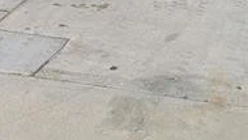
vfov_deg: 13.5
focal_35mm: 86
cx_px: 82
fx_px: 566
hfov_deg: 24.6
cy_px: -50
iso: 20
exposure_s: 1/1737
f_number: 1.8
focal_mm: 7
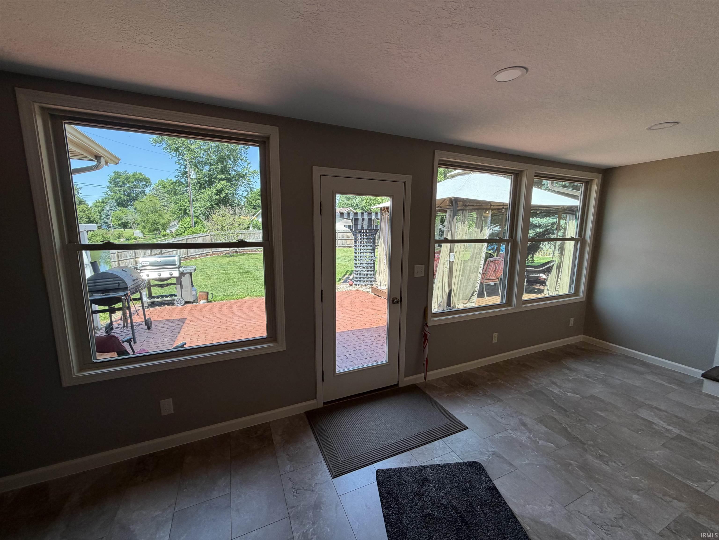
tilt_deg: -9.0
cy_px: 270
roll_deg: +0.3
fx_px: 291
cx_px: 360
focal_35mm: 14
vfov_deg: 85.7
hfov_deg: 102.1
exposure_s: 1/120
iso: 50
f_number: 2.2
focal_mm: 2.22
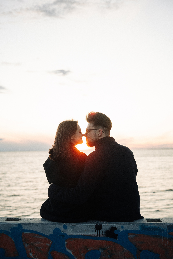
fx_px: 324
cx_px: 86
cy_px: 130
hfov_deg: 29.9
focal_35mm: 45
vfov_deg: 43.6
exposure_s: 1/640
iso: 800
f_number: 2.8
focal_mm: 45
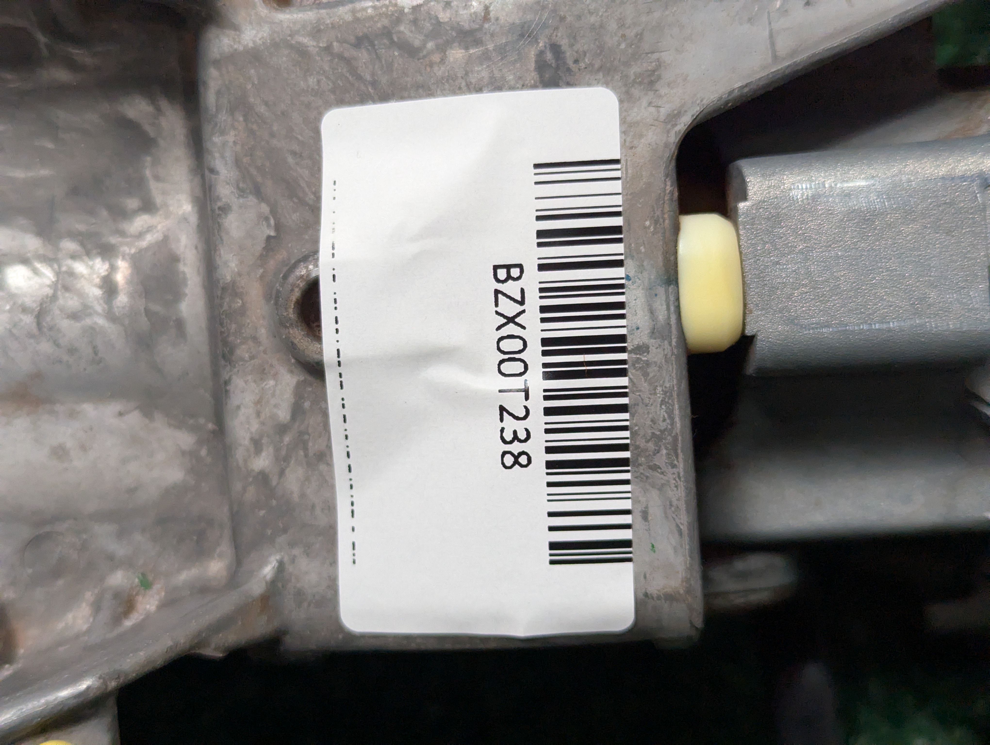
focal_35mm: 48
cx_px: 495
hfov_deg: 39.6
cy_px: 372
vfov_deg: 30.3
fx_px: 1375
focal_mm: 6.81
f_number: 1.85
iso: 849
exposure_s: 1/472
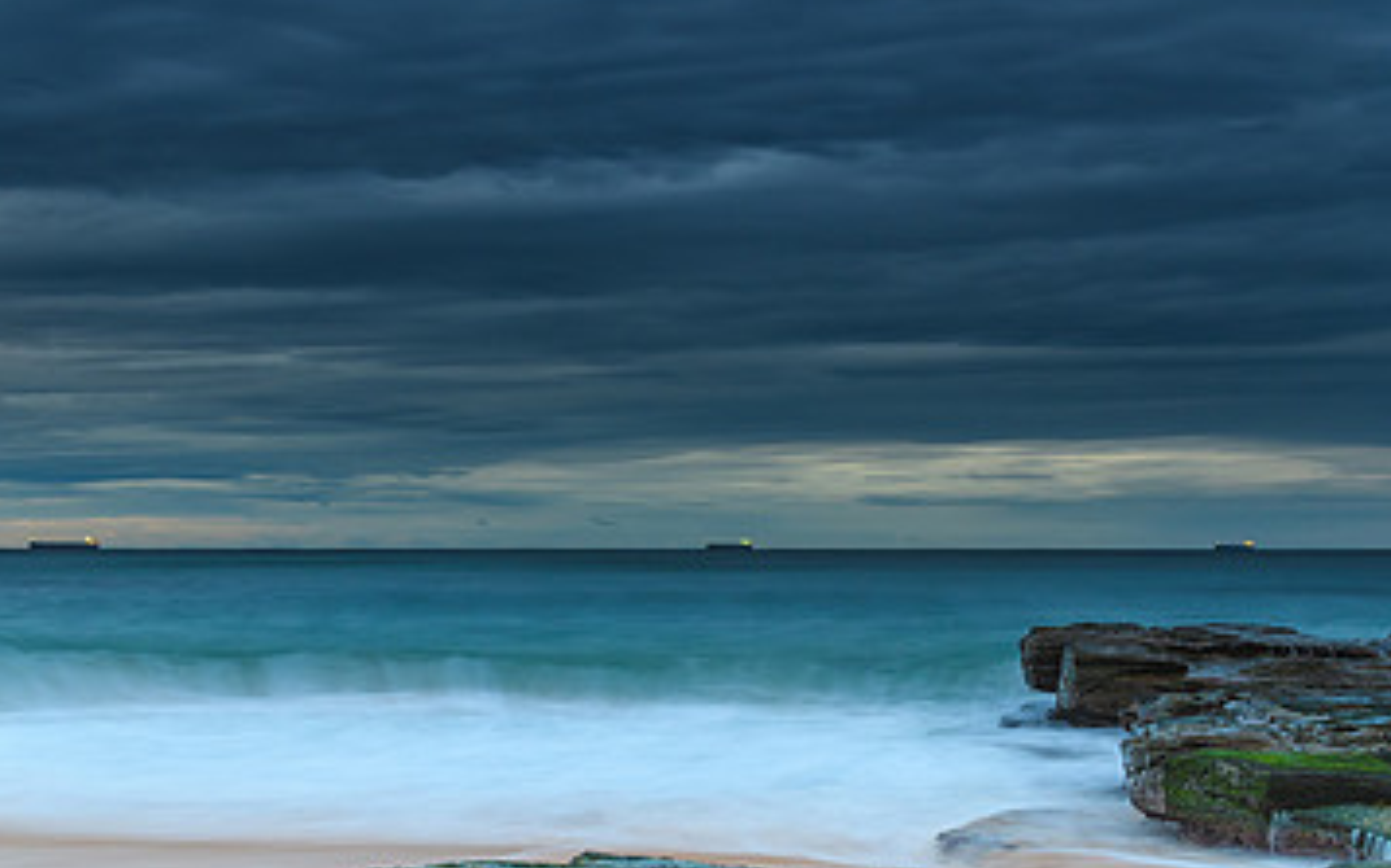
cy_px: 545
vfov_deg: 23.5
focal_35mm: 55
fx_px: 2085
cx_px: 565
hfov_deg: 36.8
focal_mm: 22
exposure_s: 4
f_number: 5
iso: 200
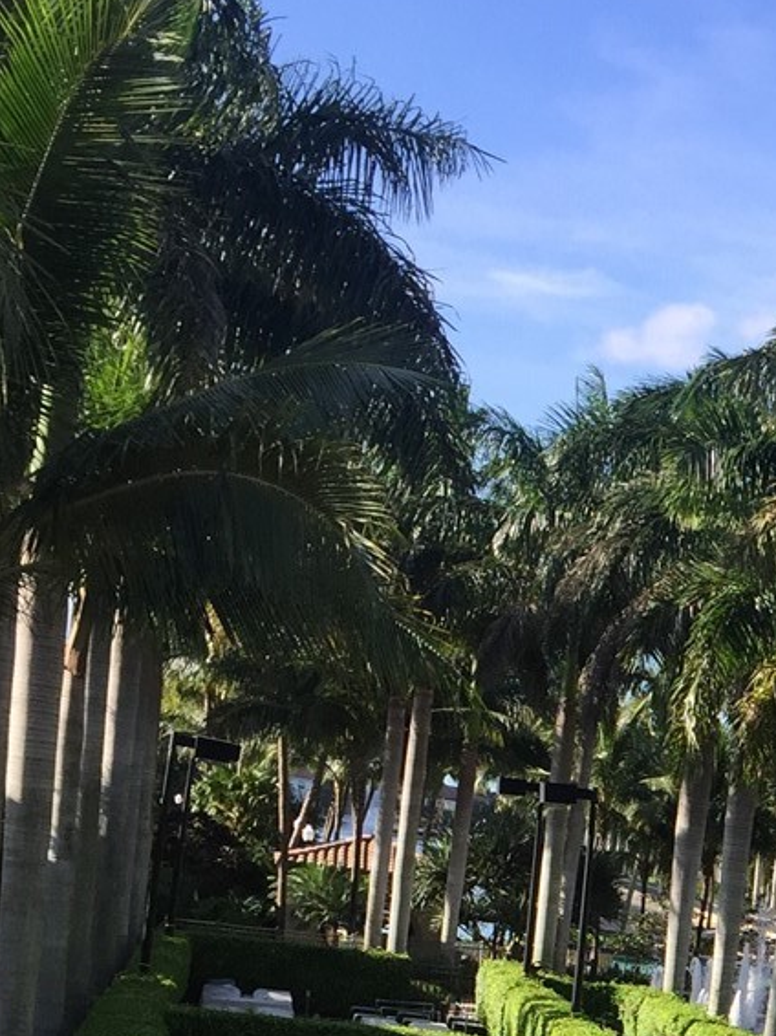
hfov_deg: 16.8
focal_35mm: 82
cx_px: 1051
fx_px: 2453
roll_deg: -7.2
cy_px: 1204
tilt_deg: -5.9
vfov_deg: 22.2
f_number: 2.2
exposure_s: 1/842
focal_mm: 4.15
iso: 32
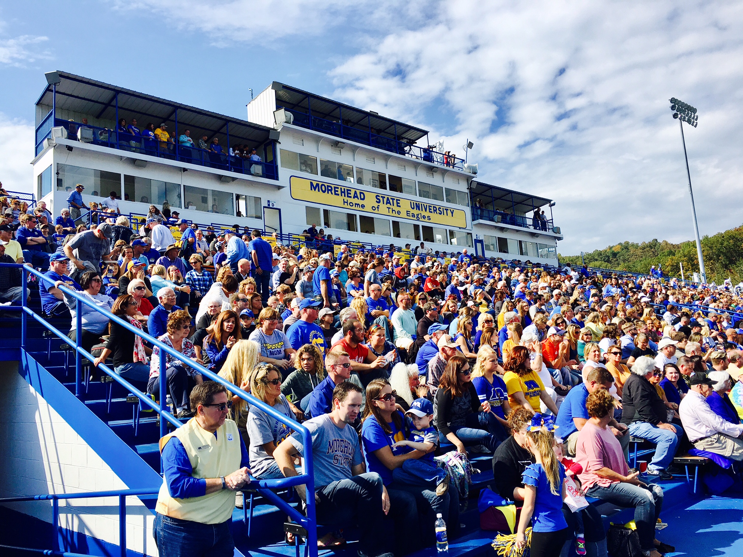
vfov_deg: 48.2
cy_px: 278
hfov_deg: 61.7
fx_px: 622
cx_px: 372
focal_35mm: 29
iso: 25
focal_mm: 4.15
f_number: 2.2
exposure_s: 1/1570
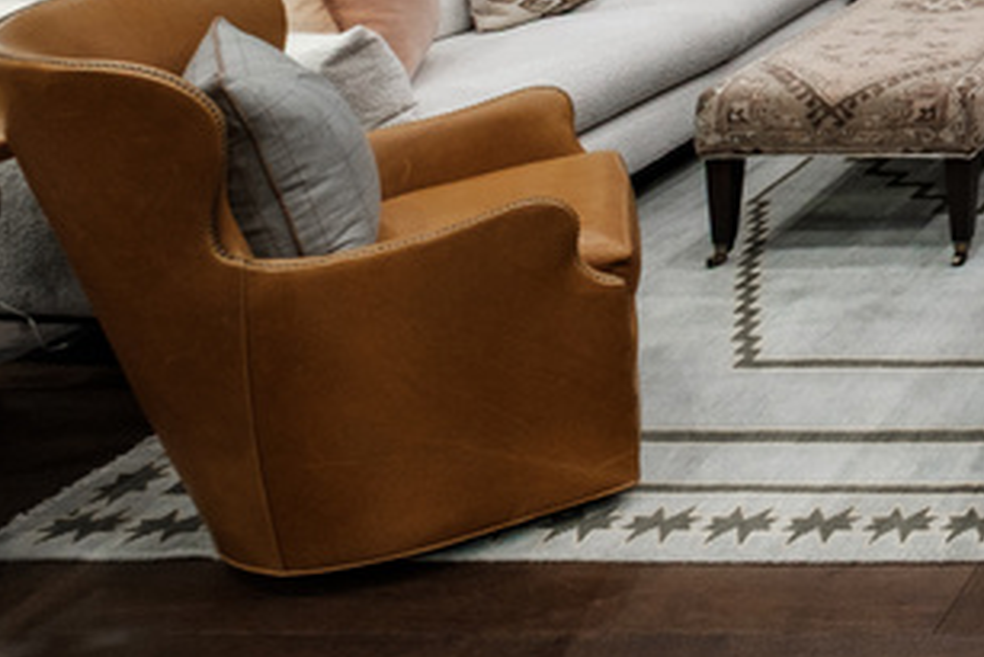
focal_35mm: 50
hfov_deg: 25.6
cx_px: 1580
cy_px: -409
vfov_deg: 21.3
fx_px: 1367
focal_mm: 10
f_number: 5
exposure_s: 1/6
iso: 400
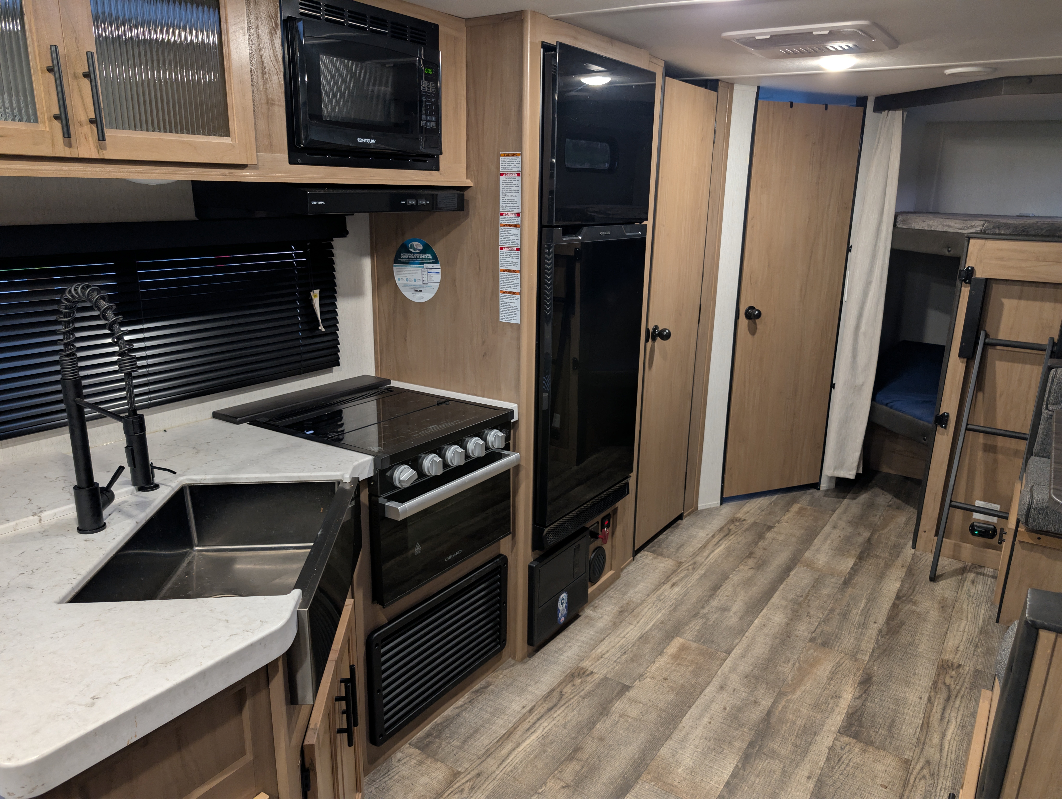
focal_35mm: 24
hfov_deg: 71.5
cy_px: 400
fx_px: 737
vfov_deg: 56.9
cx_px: 531
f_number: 1.68
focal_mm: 6.9
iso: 145
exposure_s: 1/26.9
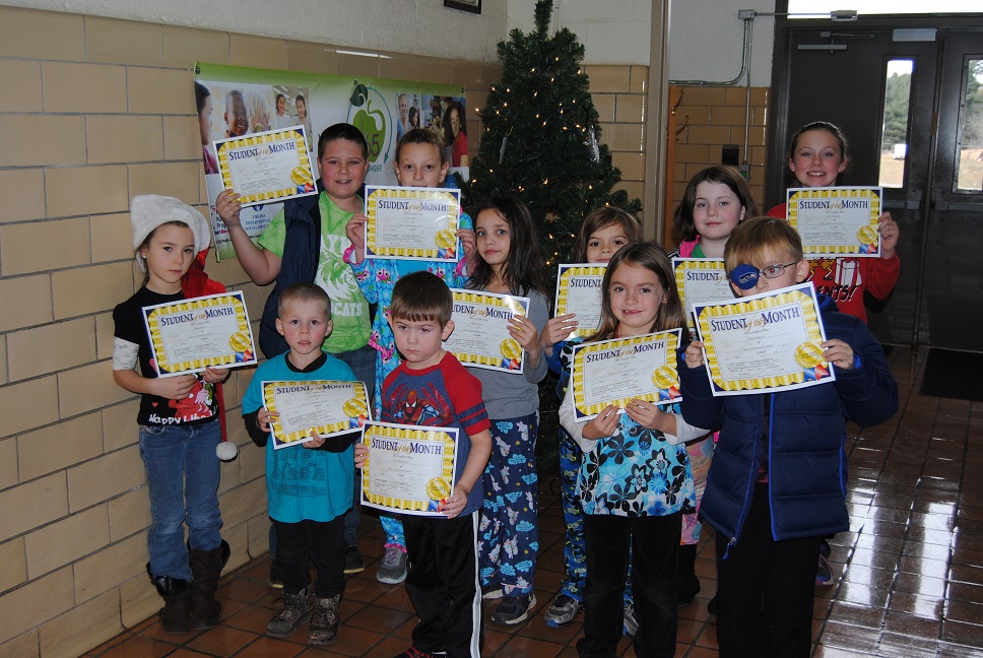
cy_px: 329
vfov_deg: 34.3
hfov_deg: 49.5
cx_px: 492
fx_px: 1066
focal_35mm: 39
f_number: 4
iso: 200
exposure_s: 1/60
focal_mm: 26
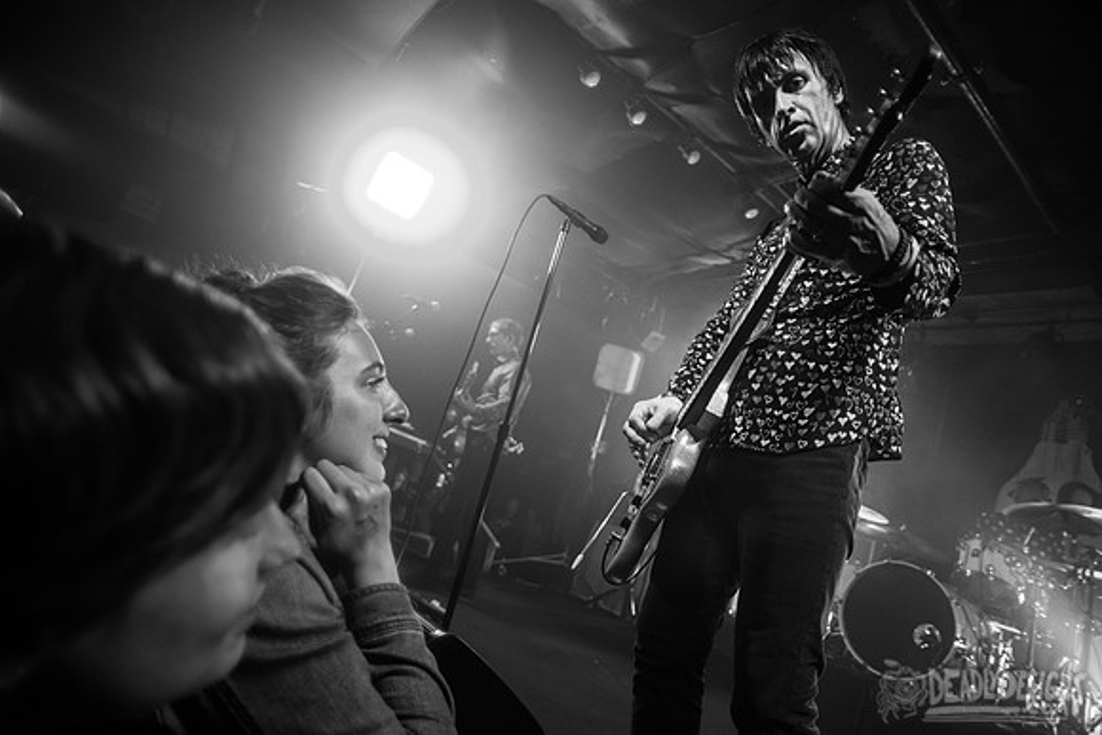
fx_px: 612
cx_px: 551
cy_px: 368
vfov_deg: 62.0
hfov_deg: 84.0
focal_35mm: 20
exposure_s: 1/200
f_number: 2.8
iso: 2000
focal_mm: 20
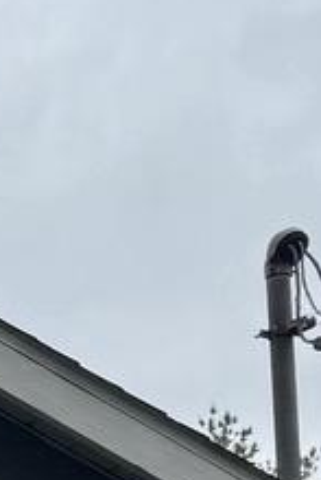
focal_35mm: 232
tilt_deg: +12.9
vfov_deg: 8.6
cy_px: 790
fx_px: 3098
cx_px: -1011
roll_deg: -1.7
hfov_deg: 5.2
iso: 80
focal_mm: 6.76
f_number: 1.78
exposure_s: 1/4673
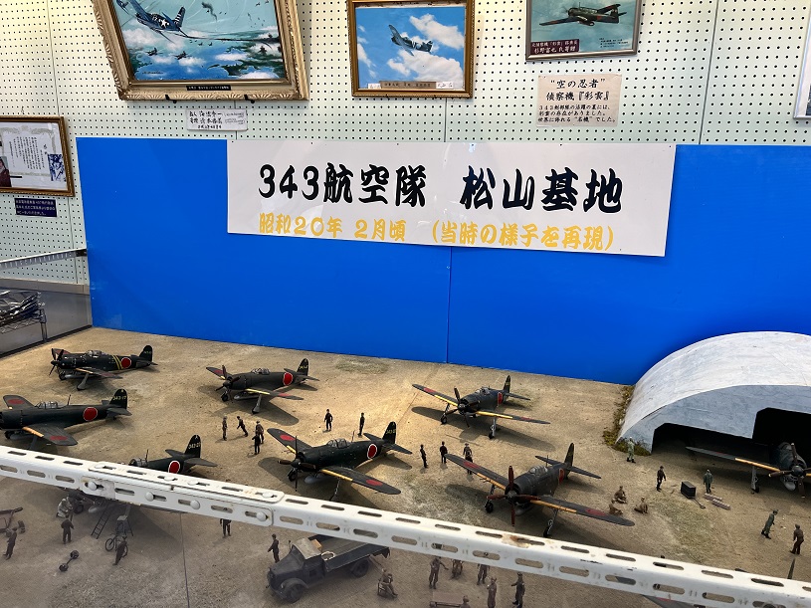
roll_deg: -0.3
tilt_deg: -13.9
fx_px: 609
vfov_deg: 53.1
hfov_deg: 67.3
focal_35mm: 26
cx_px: 406
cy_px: 304
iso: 125
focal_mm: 5.7
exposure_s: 1/120
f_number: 1.5
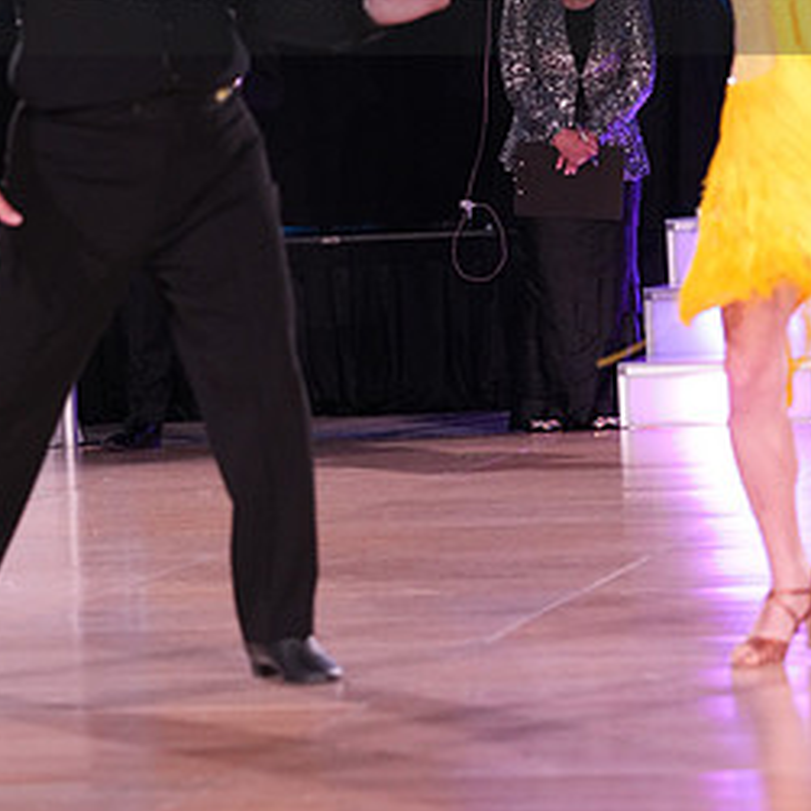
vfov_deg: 8.4
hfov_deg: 8.5
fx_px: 5460
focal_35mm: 206
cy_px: -52
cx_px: 444
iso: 2500
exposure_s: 1/200
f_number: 5
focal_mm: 105
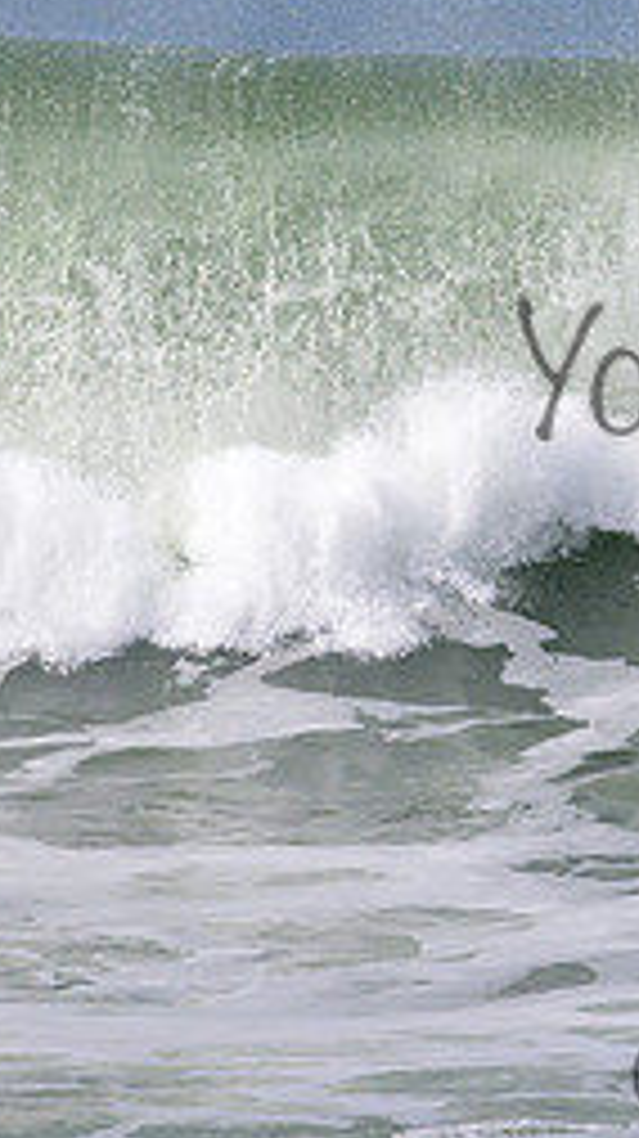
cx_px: 725
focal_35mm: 1324
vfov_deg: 1.6
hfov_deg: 0.9
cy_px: 276
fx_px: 39948
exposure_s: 1/2000
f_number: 10
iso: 500
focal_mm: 420
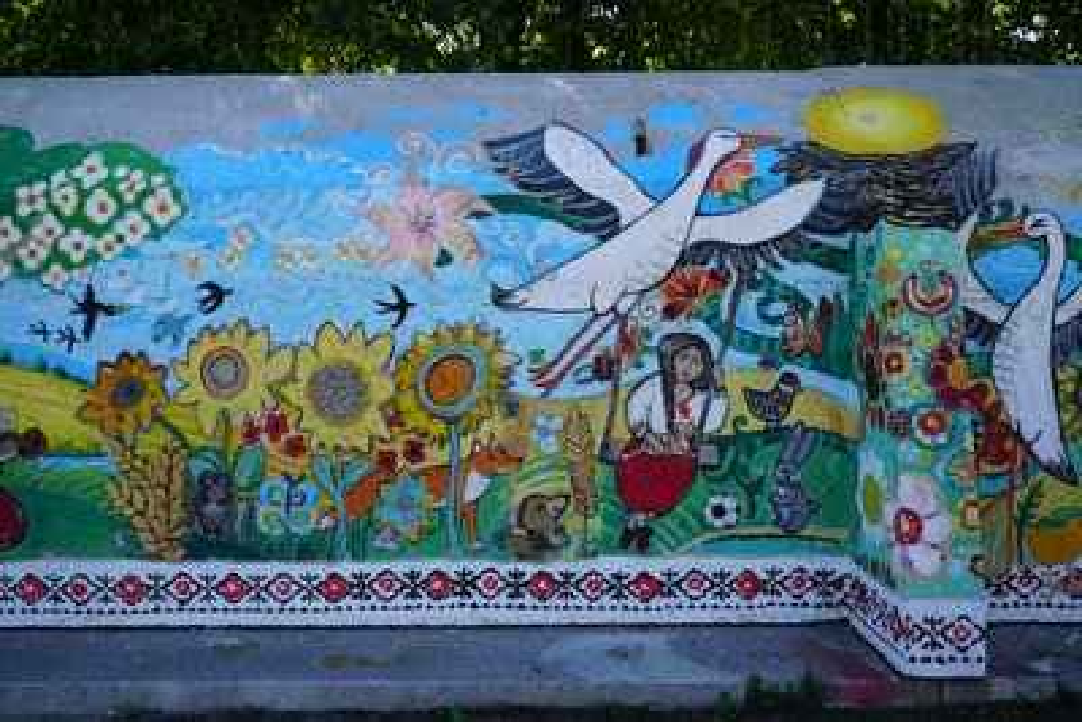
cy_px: 361
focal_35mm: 30
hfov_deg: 61.9
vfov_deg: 43.6
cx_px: 541
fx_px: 902
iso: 100
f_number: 9
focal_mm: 30
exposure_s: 1/80
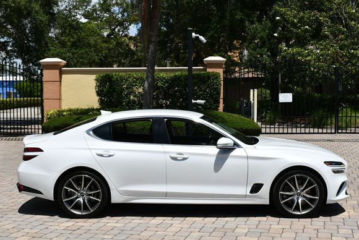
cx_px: 182
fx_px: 529
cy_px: 124
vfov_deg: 25.6
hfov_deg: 37.5
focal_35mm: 53
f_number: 9
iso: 100
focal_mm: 24
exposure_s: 1/320
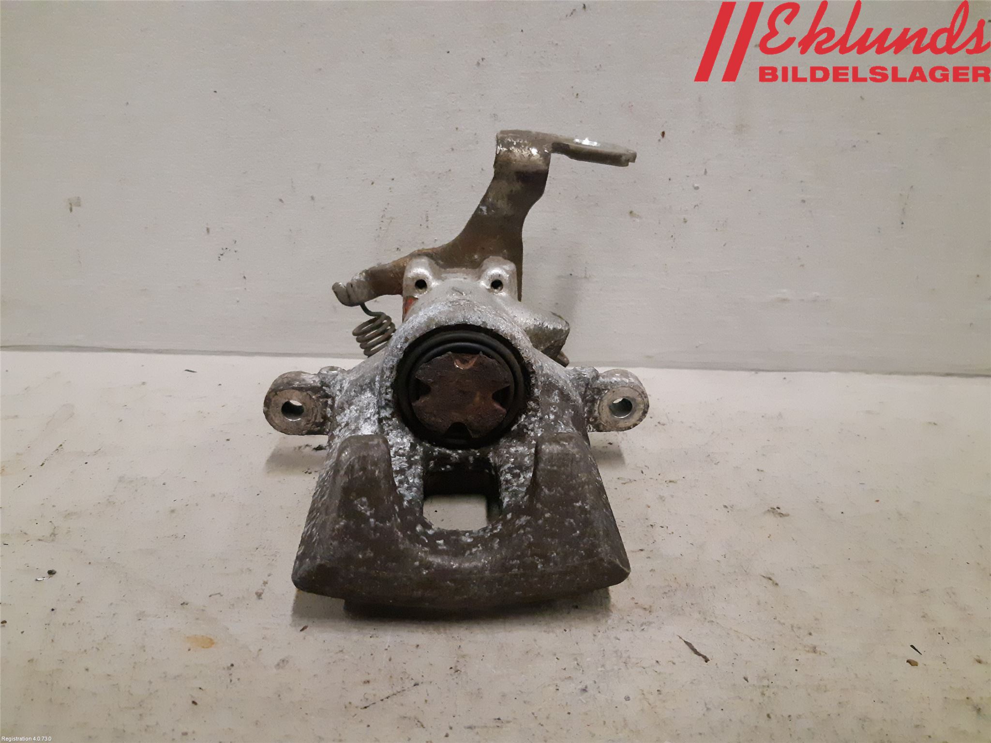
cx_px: 496
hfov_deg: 67.3
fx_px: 744
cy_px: 372
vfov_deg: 53.1
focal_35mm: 26
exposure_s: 1/211
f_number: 1.7
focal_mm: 3.93
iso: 800
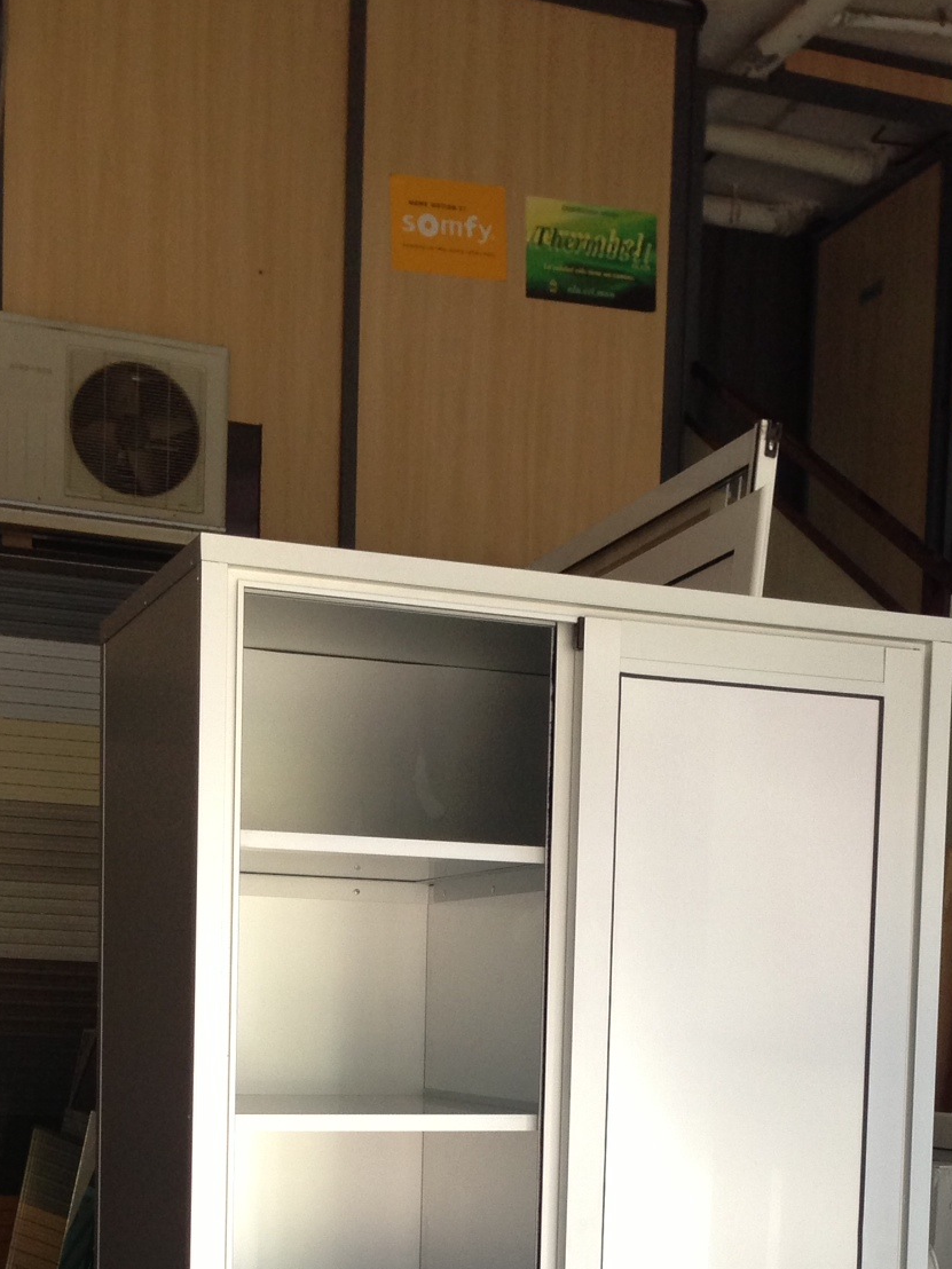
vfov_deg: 30.3
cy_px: 1149
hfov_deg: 24.0
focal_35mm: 61
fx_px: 2237
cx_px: 525
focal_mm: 4.13
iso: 100
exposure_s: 1/120
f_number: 2.4
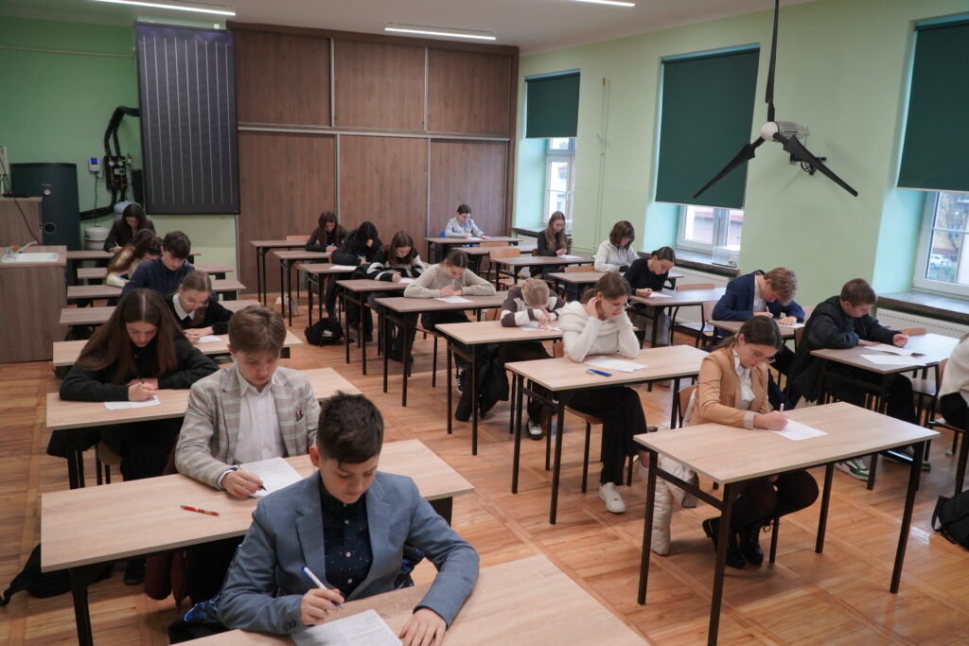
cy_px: 323
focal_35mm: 27
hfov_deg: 67.4
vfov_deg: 47.9
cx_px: 484
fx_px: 727
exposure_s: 1/160
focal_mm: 18
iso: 1250
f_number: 4
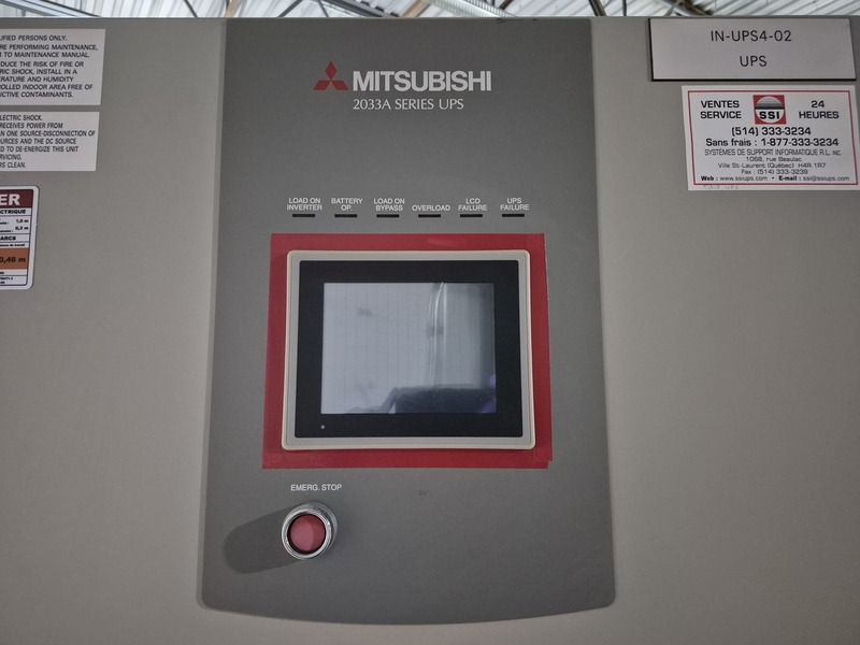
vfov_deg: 58.9
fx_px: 571
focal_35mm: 23
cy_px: 322
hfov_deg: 73.9
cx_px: 430
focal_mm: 5.4
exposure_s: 1/40
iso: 1600
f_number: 1.8
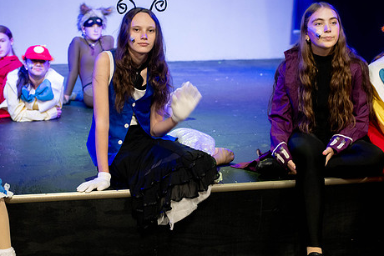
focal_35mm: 63
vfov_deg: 21.5
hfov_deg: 31.8
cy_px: 97
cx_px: 146
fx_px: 672
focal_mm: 50
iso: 1600
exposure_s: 1/50
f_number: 3.5
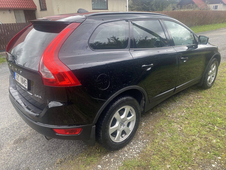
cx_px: 113
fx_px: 170
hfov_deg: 67.3
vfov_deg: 53.1
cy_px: 85
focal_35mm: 26
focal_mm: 4.25
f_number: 1.8
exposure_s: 1/351
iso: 32
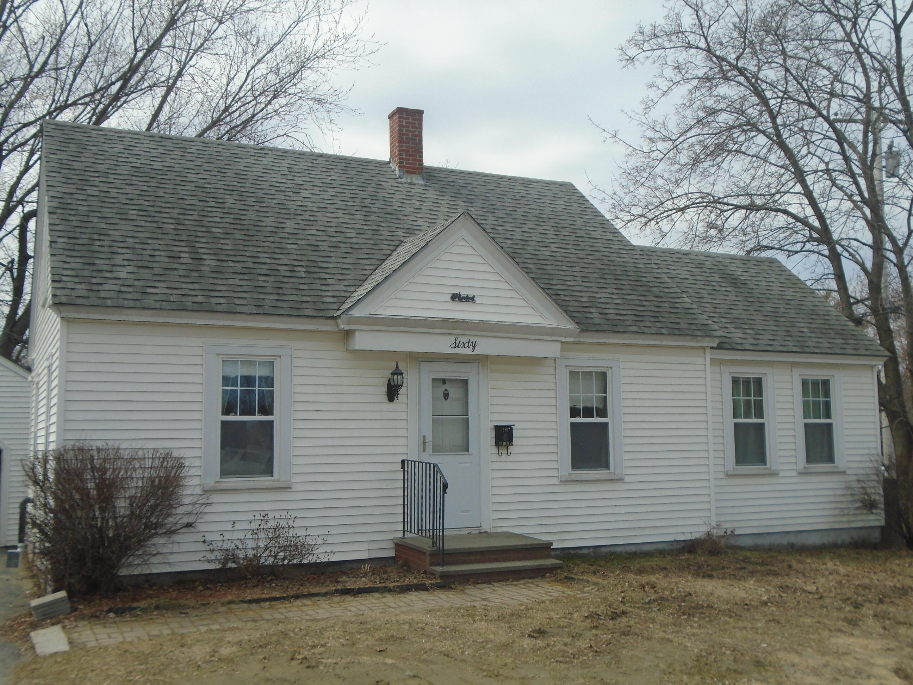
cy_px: 342
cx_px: 456
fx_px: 950
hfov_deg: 51.4
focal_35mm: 36
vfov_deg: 39.7
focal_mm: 6.4
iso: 100
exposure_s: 1/200
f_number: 9.5
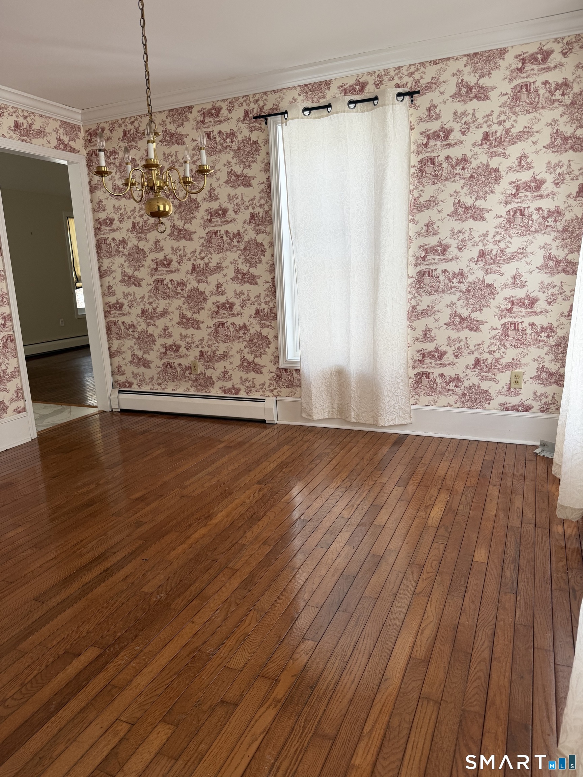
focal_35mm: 24
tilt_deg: -12.7
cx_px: 292
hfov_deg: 56.8
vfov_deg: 71.6
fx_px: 539
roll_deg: +2.3
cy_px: 388
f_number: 1.78
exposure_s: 1/121
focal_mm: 6.76
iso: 100
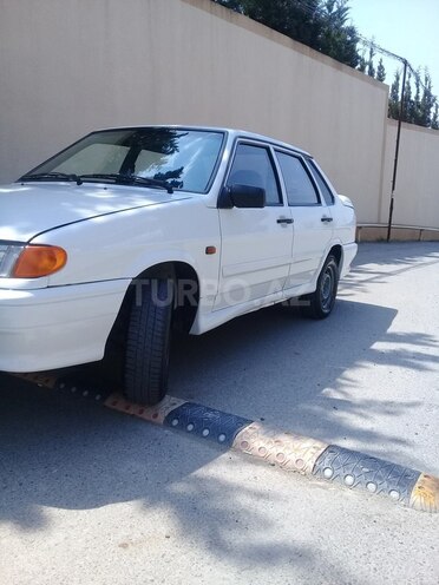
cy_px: 292
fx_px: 524
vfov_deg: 58.4
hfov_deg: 45.4
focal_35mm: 31
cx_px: 220
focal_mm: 3.3
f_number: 2.2
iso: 50
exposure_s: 1/858
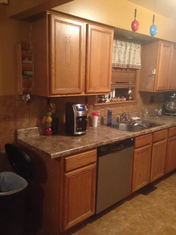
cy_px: 118
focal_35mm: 33
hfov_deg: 42.9
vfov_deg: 55.4
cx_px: 88
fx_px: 224
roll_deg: -1.1
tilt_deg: -9.1
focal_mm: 4.12
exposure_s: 1/17
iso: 320
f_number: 2.4
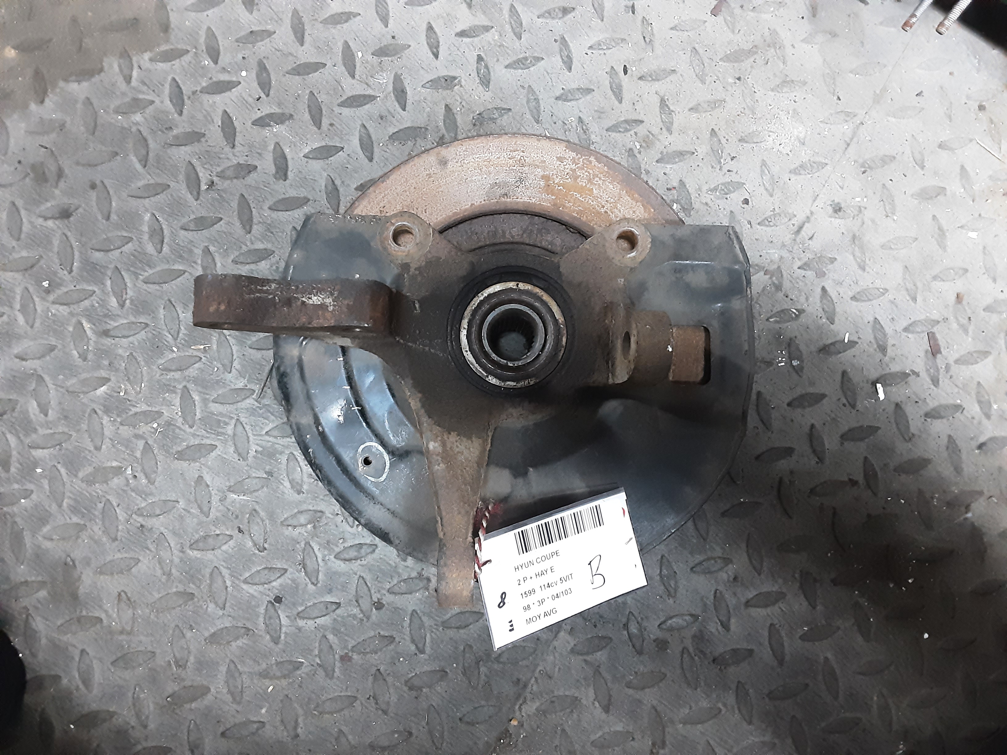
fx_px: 785
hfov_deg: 65.3
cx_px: 504
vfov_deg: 51.4
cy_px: 378
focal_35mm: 27
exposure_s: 1/20
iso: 400
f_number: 1.9
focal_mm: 2.91
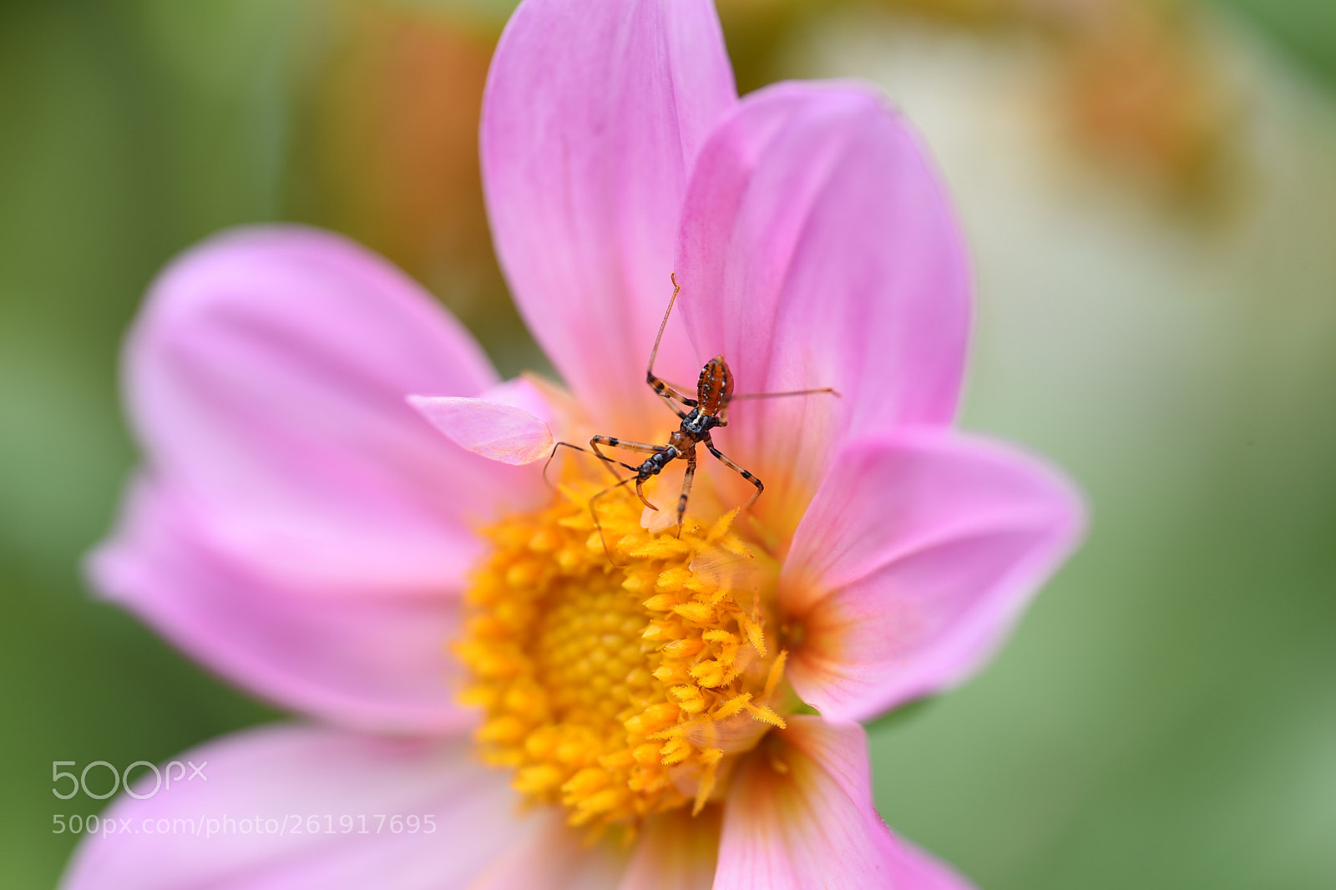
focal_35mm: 180
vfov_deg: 7.6
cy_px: 445
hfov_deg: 11.4
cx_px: 668
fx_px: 6678
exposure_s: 1/125
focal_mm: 180
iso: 125
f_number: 5
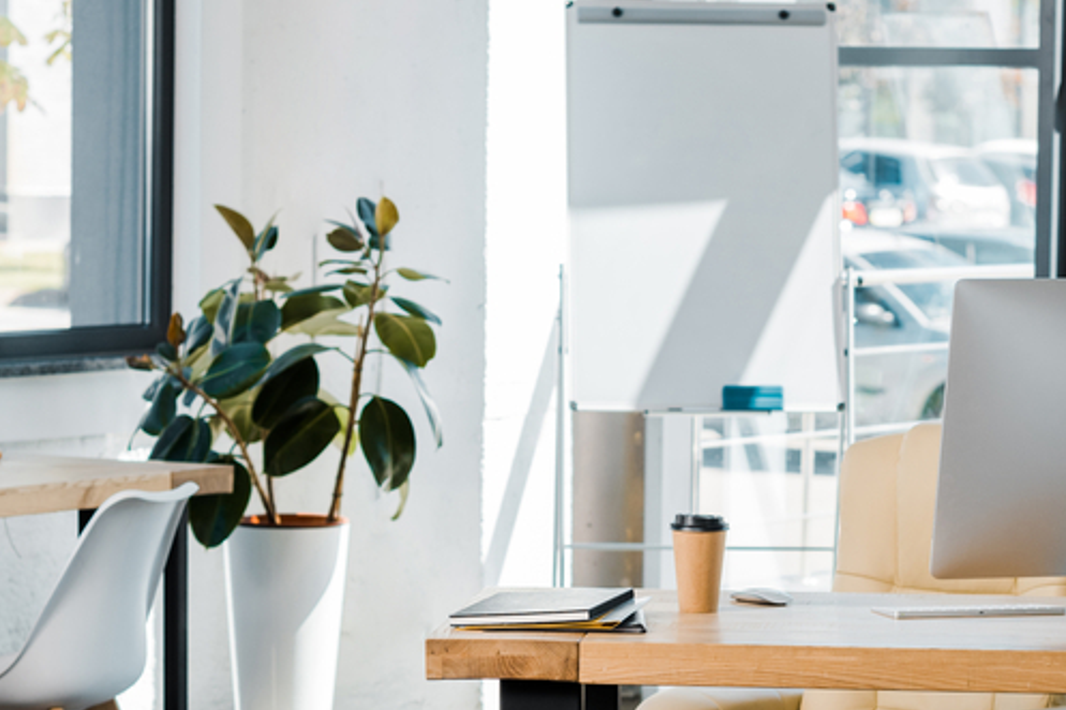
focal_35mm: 171
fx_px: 5062
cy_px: 537
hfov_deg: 12.0
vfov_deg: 8.0
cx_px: 642
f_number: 4
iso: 200
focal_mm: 85
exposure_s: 1/200
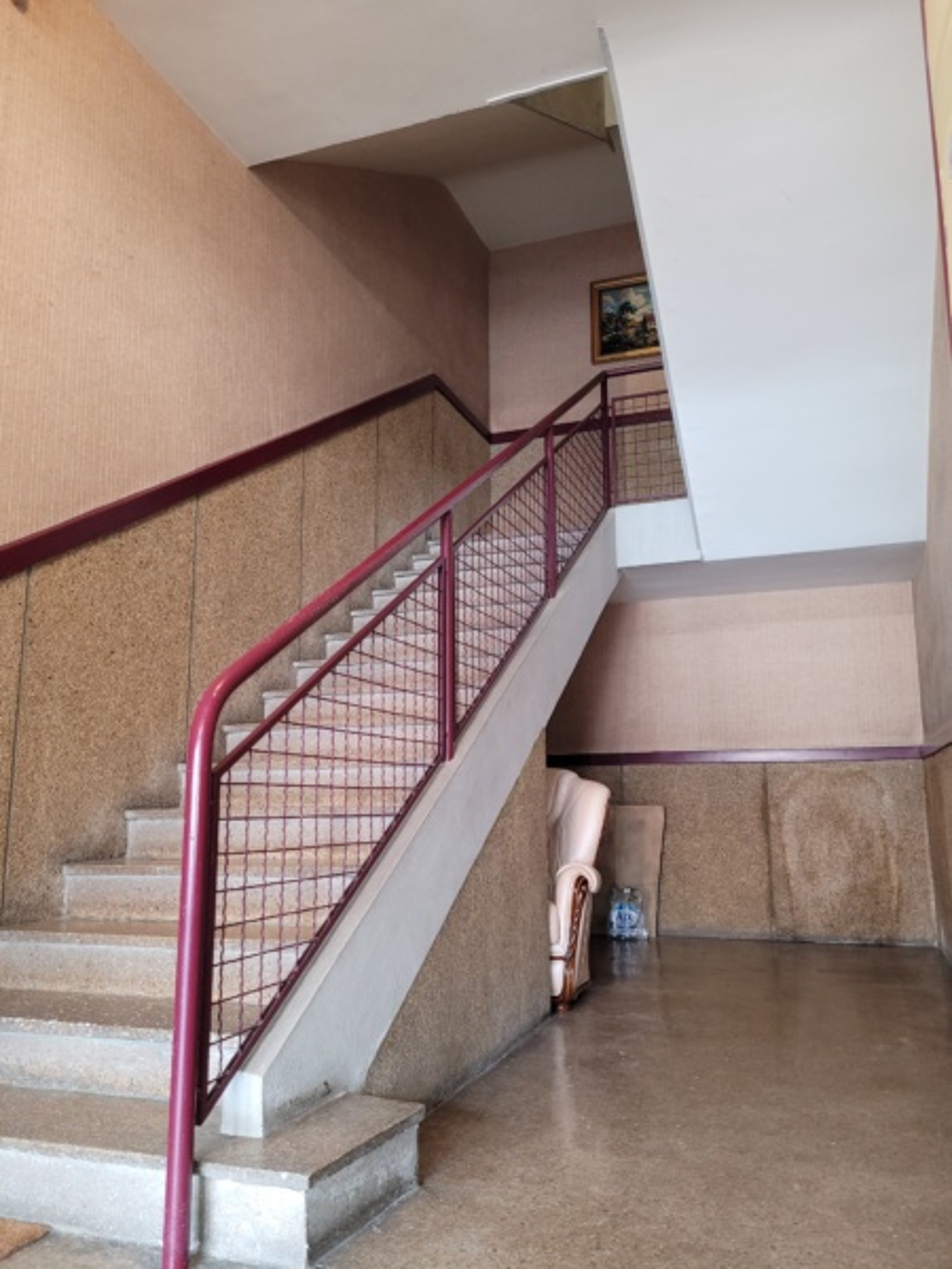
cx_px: 476
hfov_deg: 53.1
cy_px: 634
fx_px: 953
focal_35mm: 26
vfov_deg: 67.3
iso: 160
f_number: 1.8
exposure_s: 1/10
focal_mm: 5.4
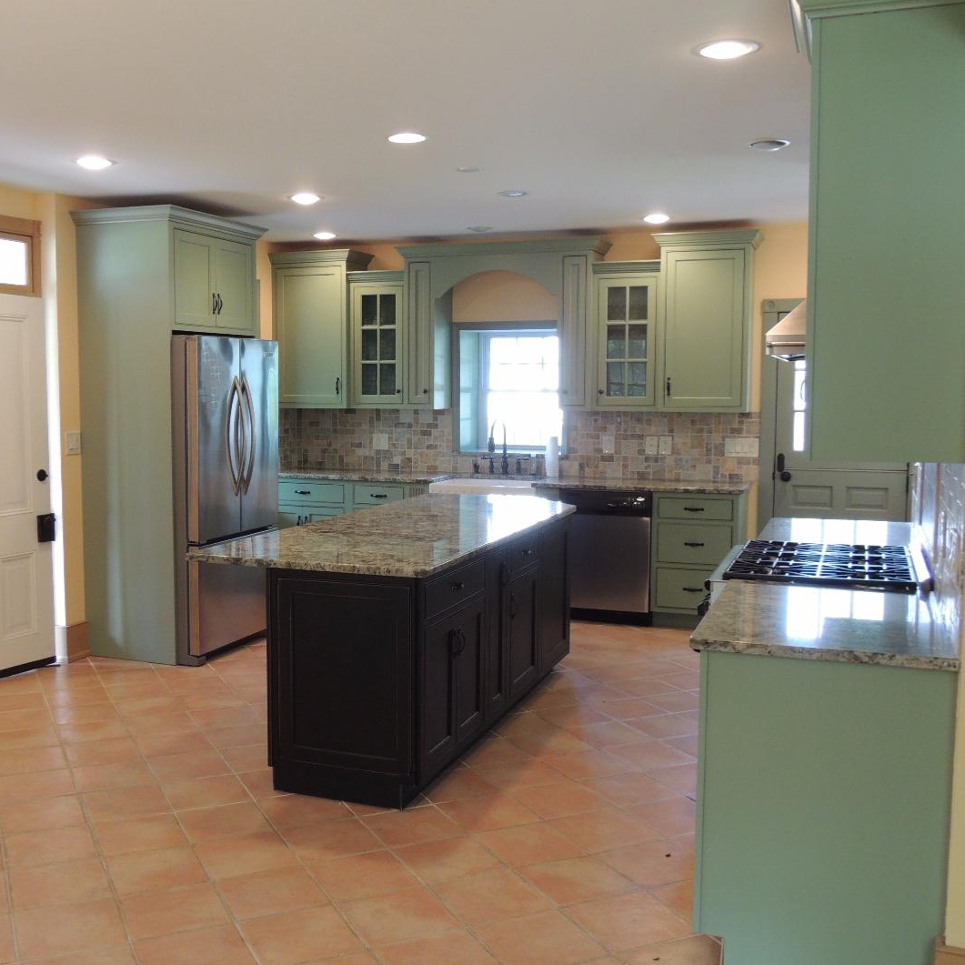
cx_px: 398
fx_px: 1135
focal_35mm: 36
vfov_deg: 46.0
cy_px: 489
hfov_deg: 45.9
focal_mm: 5.3
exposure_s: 1/30
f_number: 3.1
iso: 280
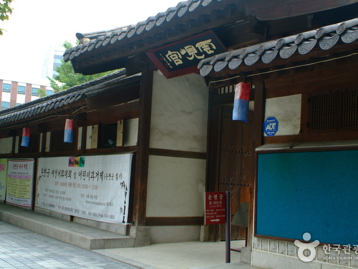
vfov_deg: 31.5
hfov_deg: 41.2
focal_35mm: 46
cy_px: 134
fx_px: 476
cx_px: 186
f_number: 5.6
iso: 400
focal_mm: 28
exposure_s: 1/60
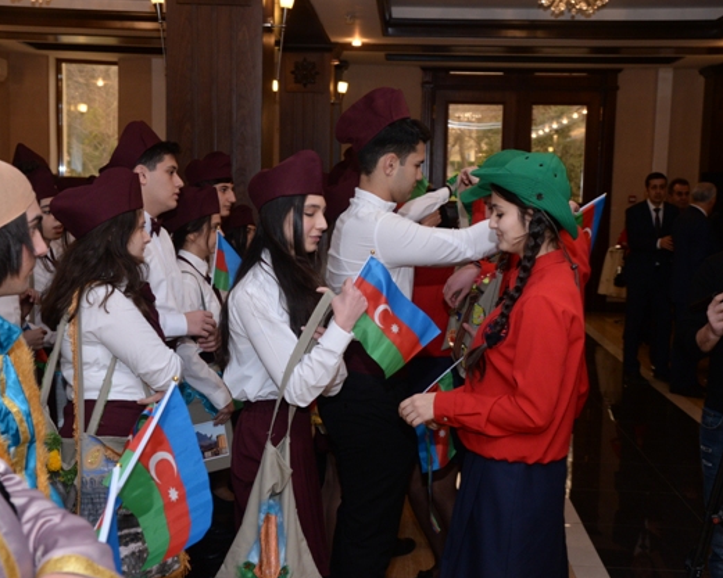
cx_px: 377
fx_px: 1134
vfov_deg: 28.6
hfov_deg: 35.3
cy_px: 288
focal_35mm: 53
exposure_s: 1/125
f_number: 6.3
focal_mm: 46
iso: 2200
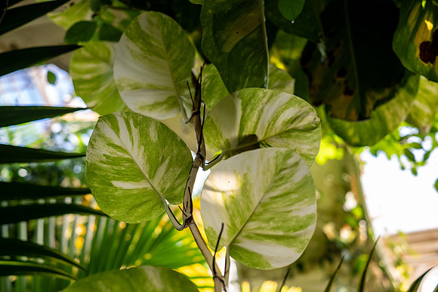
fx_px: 645
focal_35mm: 53
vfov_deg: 25.5
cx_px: 219
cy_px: 146
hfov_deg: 37.5
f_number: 2.8
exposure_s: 1/140
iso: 200
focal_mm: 35
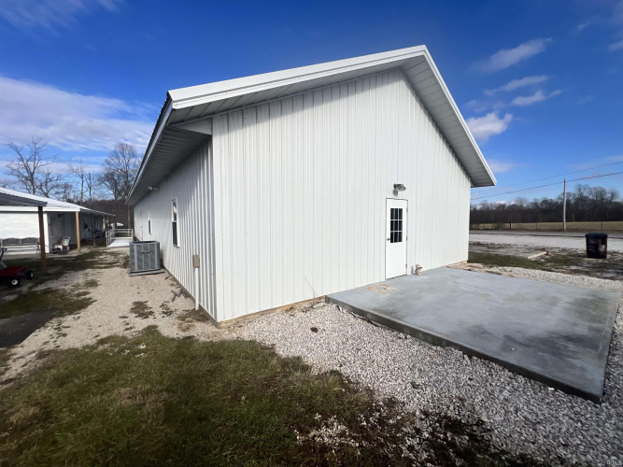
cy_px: 234
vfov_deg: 89.9
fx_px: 234
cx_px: 312
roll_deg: +0.0
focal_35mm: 13
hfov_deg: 106.2
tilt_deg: -3.8
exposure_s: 1/3311
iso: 32
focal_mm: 1.57
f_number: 1.8
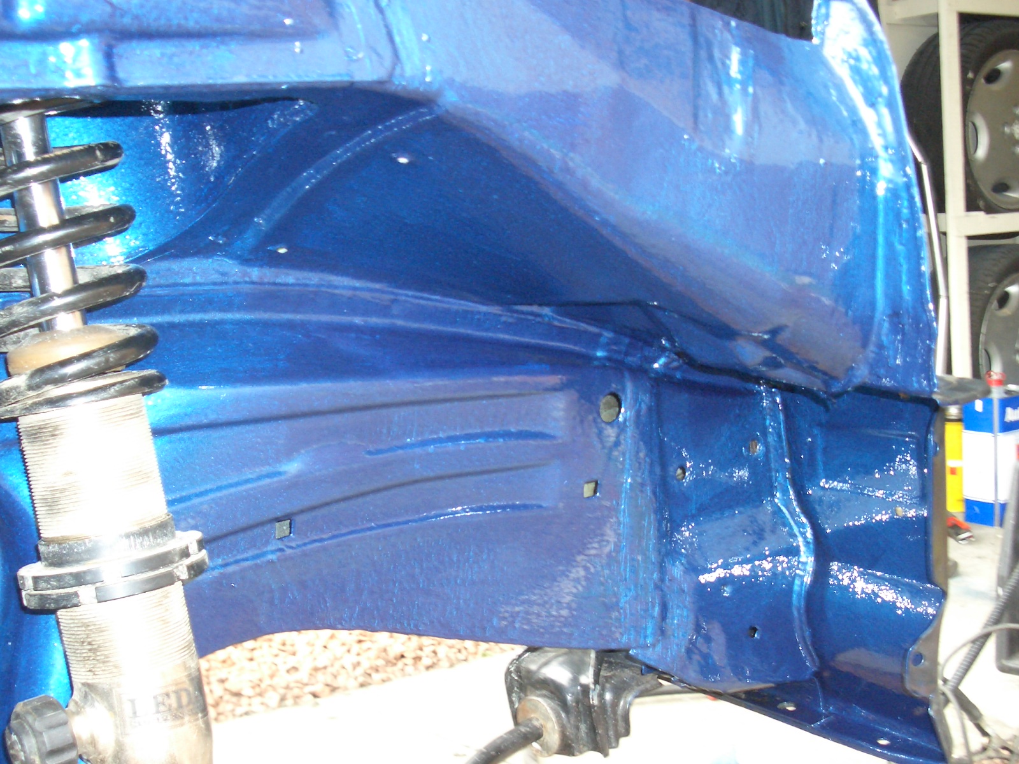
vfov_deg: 29.7
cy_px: 382
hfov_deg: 38.9
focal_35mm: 49
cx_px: 510
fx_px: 1442
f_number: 3.1
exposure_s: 1/60
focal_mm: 8.2
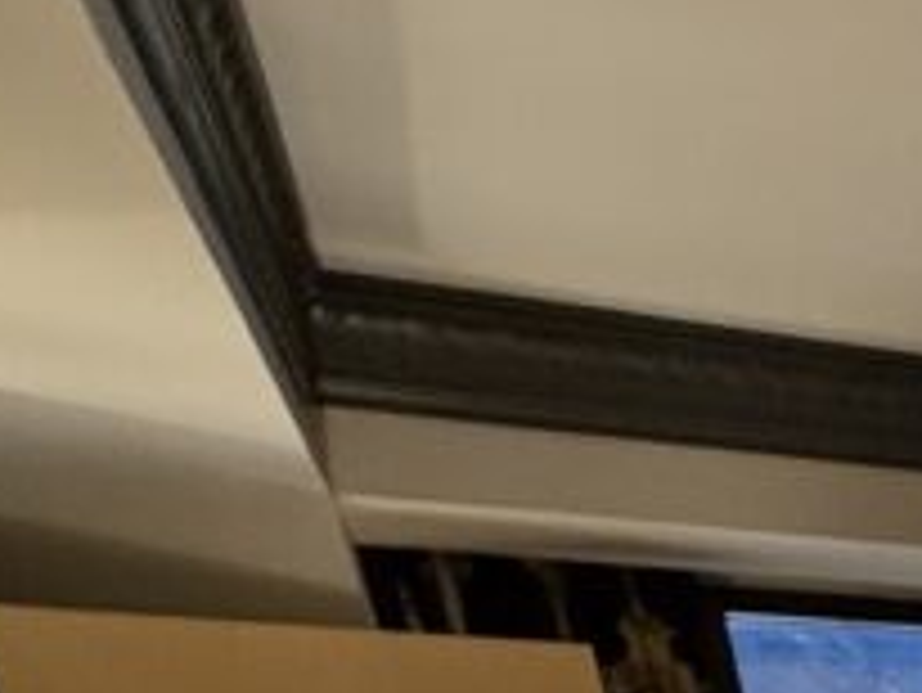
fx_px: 1866
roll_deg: -1.7
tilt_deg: -23.1
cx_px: 2055
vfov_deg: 14.6
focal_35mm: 70
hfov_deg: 16.5
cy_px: 1606
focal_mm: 2.22
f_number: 2.2
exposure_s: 1/60
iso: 320
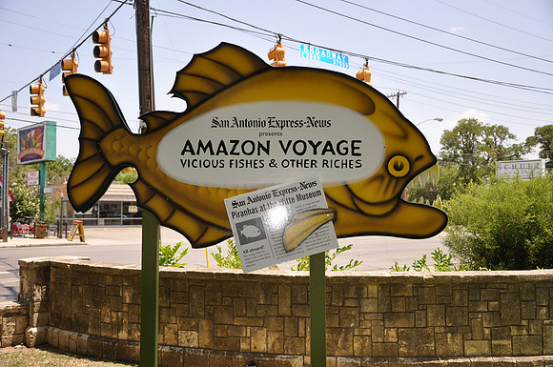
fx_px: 644
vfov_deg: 31.8
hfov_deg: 46.5
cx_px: 276
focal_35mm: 42
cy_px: 184
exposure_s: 1/200
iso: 200
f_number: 4.5
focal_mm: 28
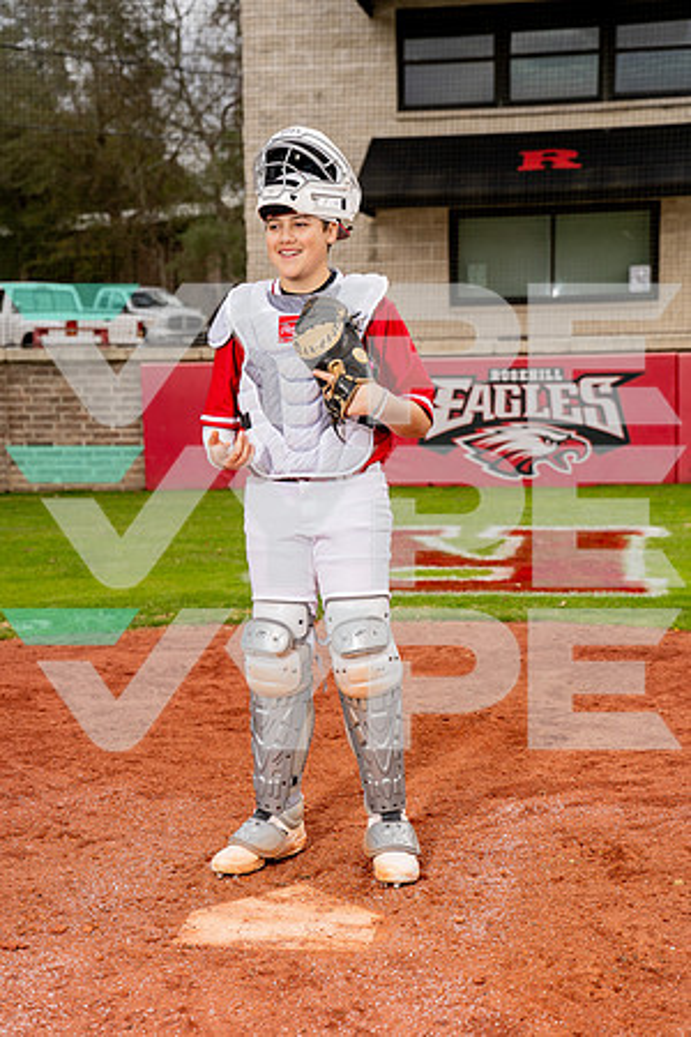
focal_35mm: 63
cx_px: 346
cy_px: 518
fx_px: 1814
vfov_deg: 31.9
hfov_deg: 21.6
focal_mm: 63
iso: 100
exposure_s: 1/250
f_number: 4
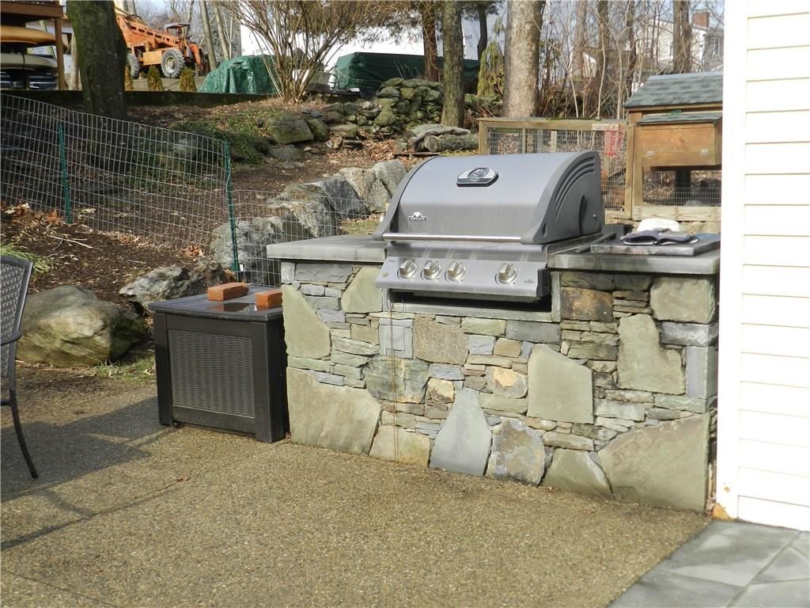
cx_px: 405
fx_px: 1076
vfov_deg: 31.5
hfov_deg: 41.2
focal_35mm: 46
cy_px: 304
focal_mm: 8.1
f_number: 4.2
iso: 160
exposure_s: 1/500
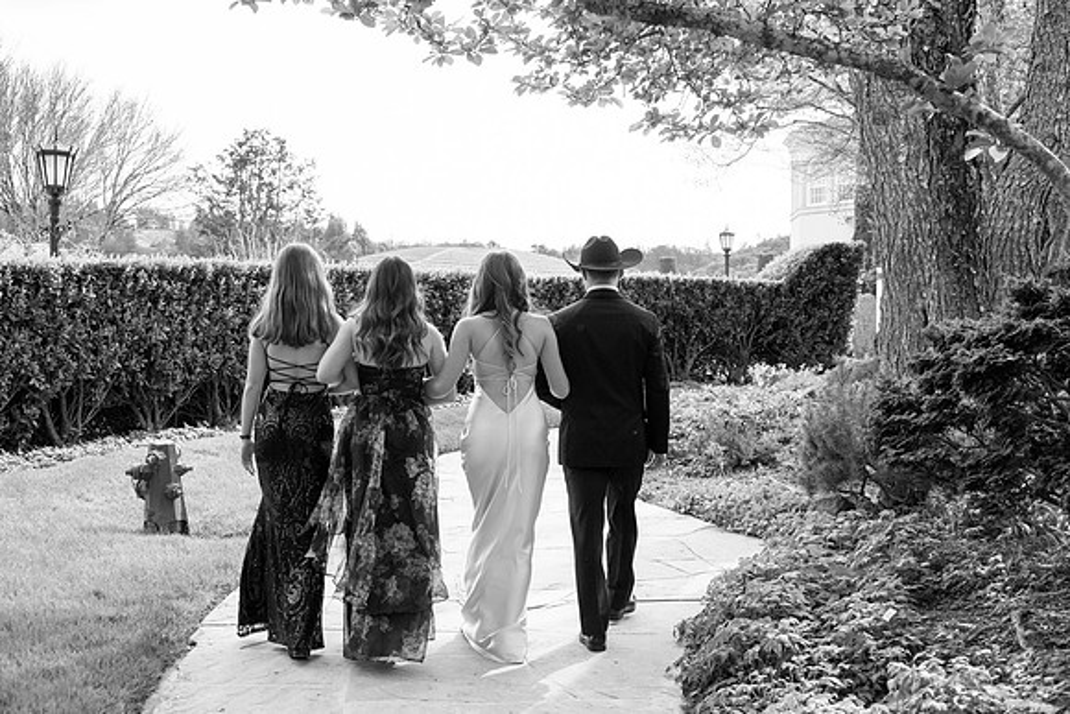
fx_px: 1249
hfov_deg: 46.4
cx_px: 535
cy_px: 357
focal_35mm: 42
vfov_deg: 31.9
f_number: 5.6
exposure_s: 1/2500
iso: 1250
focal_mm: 42
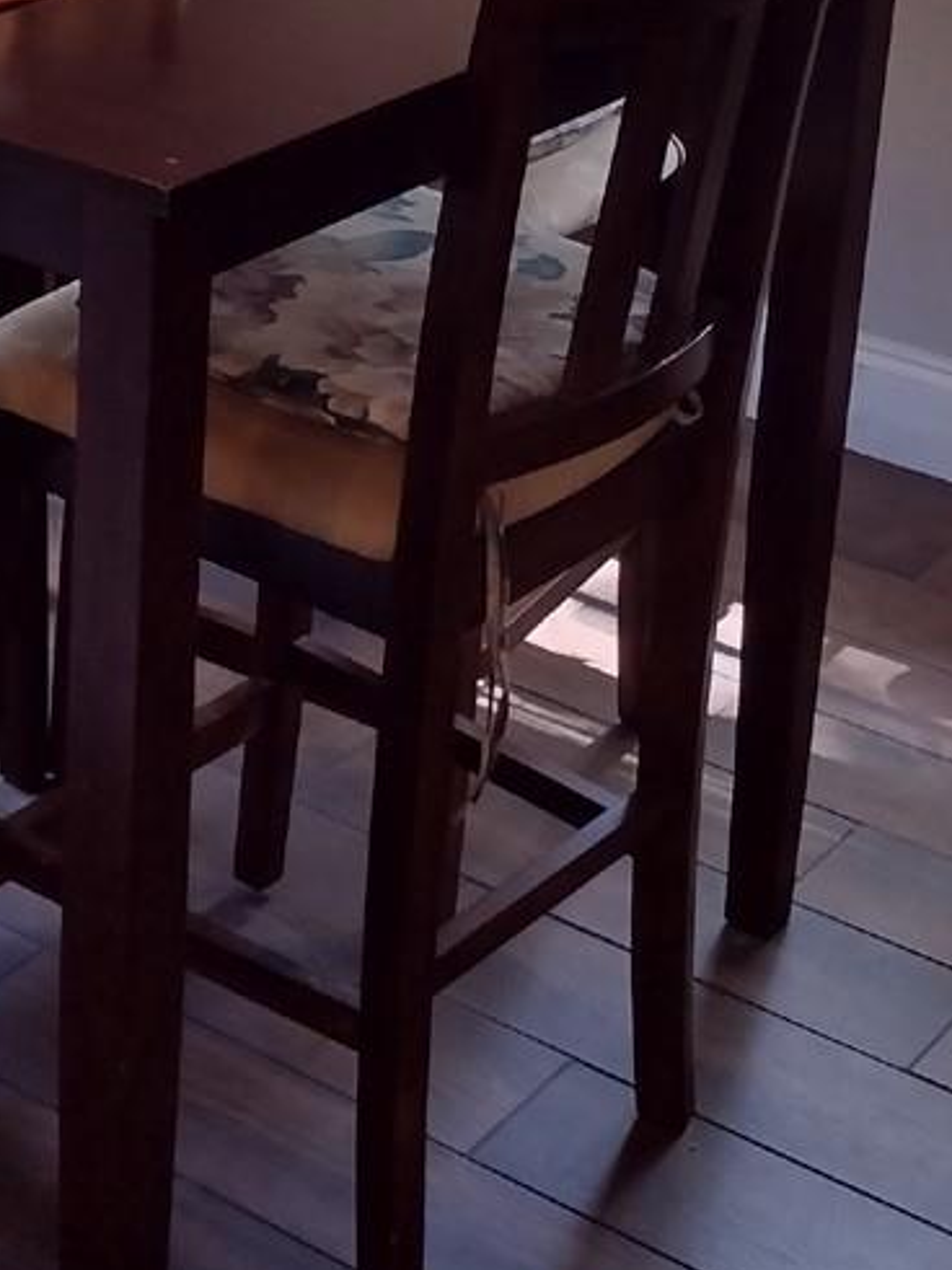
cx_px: 228
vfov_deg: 21.3
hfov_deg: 16.7
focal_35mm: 88
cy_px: -80
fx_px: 3228
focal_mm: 4.71
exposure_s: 1/120
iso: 179
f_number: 1.7
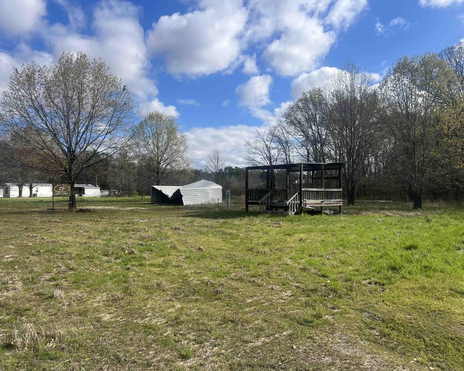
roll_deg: +0.5
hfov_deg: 62.2
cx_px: 234
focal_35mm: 28
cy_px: 187
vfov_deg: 51.5
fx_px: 384
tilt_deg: +1.8
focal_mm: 5.7
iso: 50
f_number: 1.5
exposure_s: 1/4831
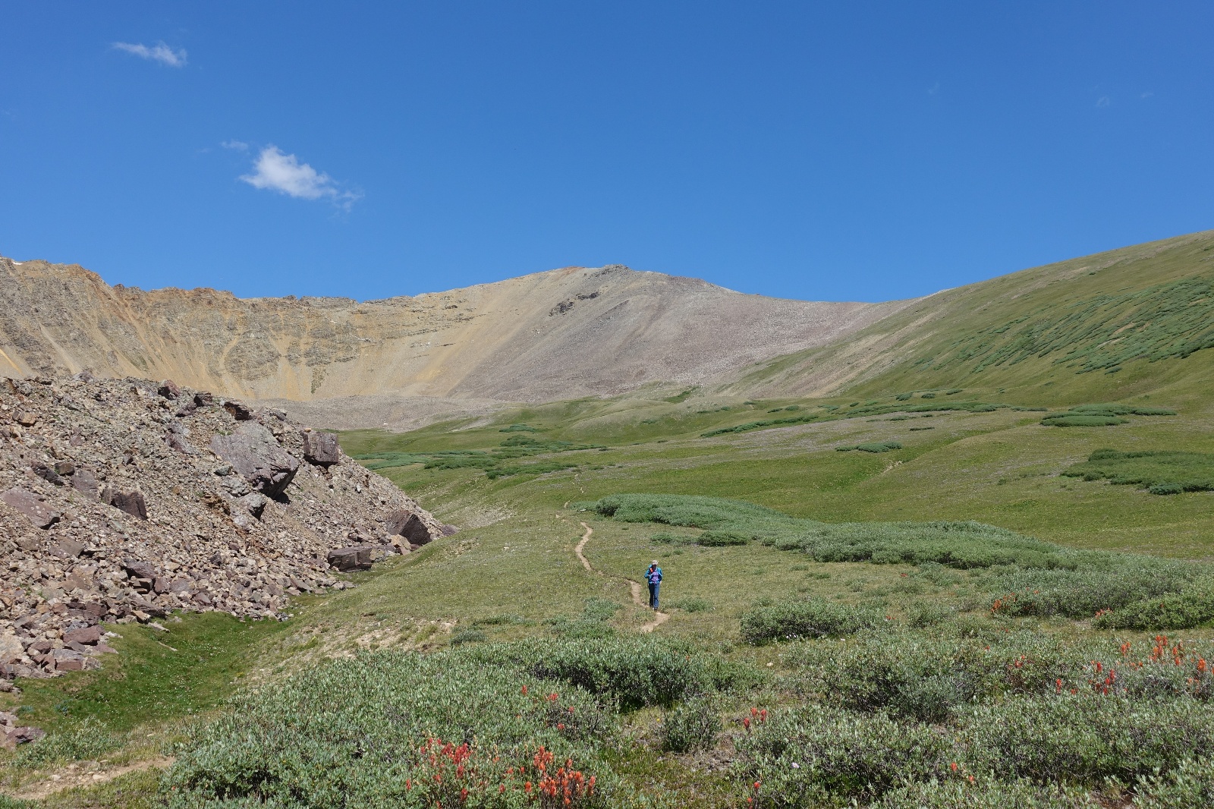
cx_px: 607
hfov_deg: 47.4
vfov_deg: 32.6
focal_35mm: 41
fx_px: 1382
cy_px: 404
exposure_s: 1/500
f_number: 5.6
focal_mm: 14.9
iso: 125
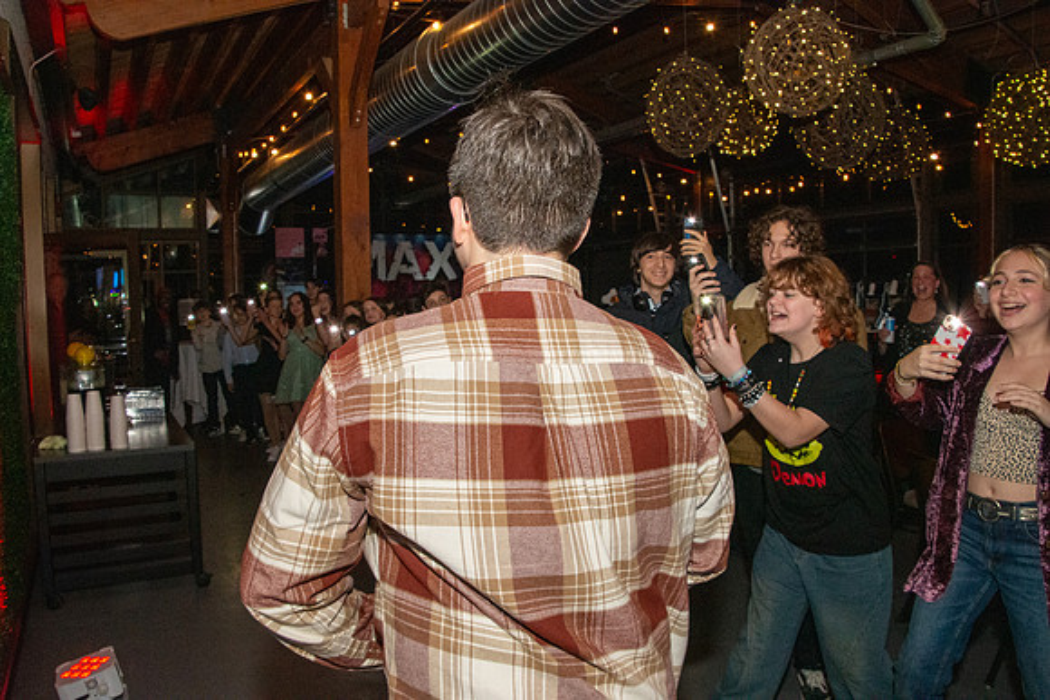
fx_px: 788
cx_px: 525
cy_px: 350
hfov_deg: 67.4
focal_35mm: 27
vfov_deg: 48.0
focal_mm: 18
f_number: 9
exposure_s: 1/160
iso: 4000
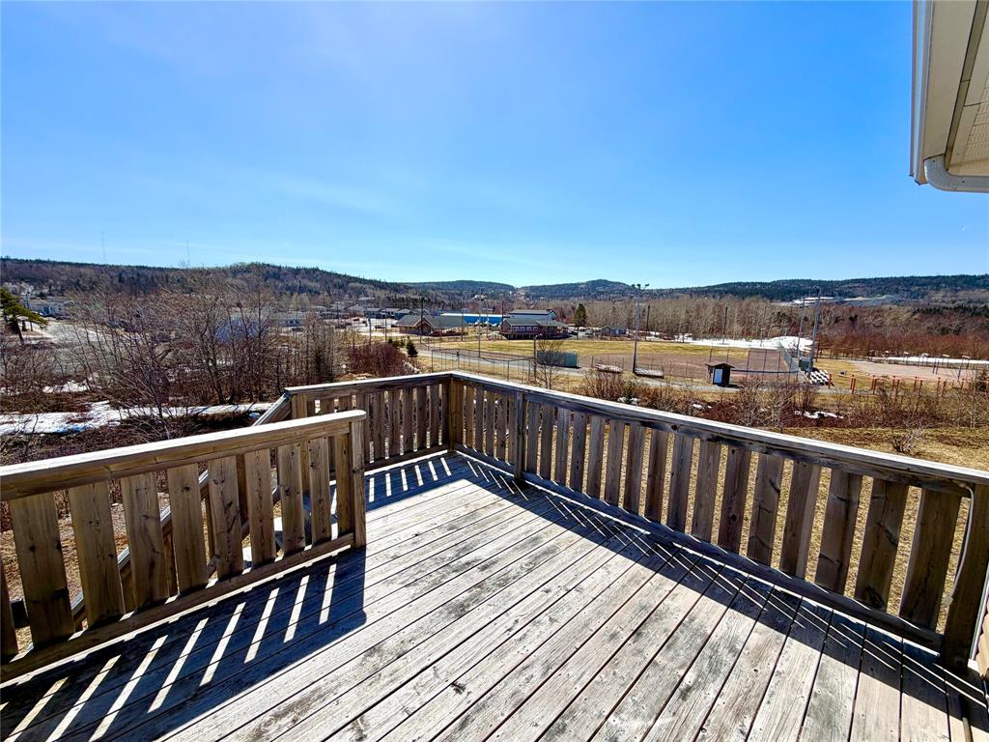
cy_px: 371
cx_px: 494
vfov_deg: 85.7
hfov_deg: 102.1
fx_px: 400
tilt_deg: -8.1
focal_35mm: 14
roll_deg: -1.4
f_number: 2.2
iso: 20
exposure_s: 1/1399
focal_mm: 2.22
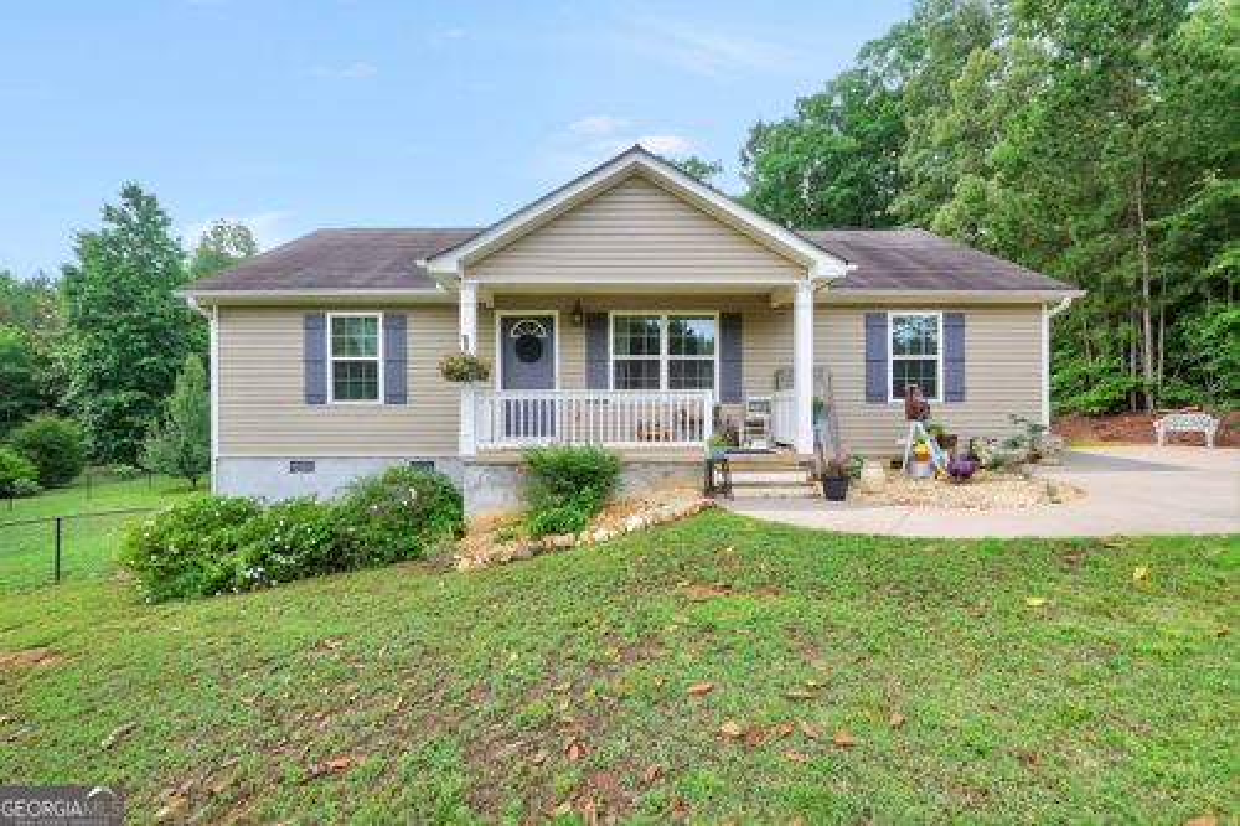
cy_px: 413
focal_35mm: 15
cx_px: 620
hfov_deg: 100.4
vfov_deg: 77.3
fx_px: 516
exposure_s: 1/80
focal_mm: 10
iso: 100
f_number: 5.6
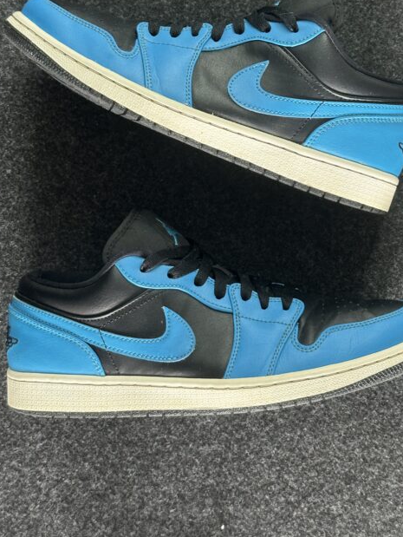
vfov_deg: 31.1
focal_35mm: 62
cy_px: 212
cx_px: 220
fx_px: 961
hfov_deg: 23.7
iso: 200
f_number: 1.78
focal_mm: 6.86
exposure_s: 1/33
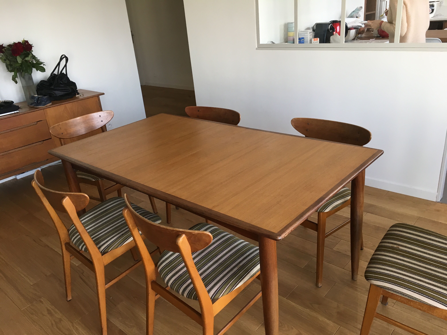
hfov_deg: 61.7
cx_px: 224
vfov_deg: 48.2
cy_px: 168
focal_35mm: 29
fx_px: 374
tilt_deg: -22.4
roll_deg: +6.6
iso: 40
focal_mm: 4.15
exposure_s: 1/33
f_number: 2.2
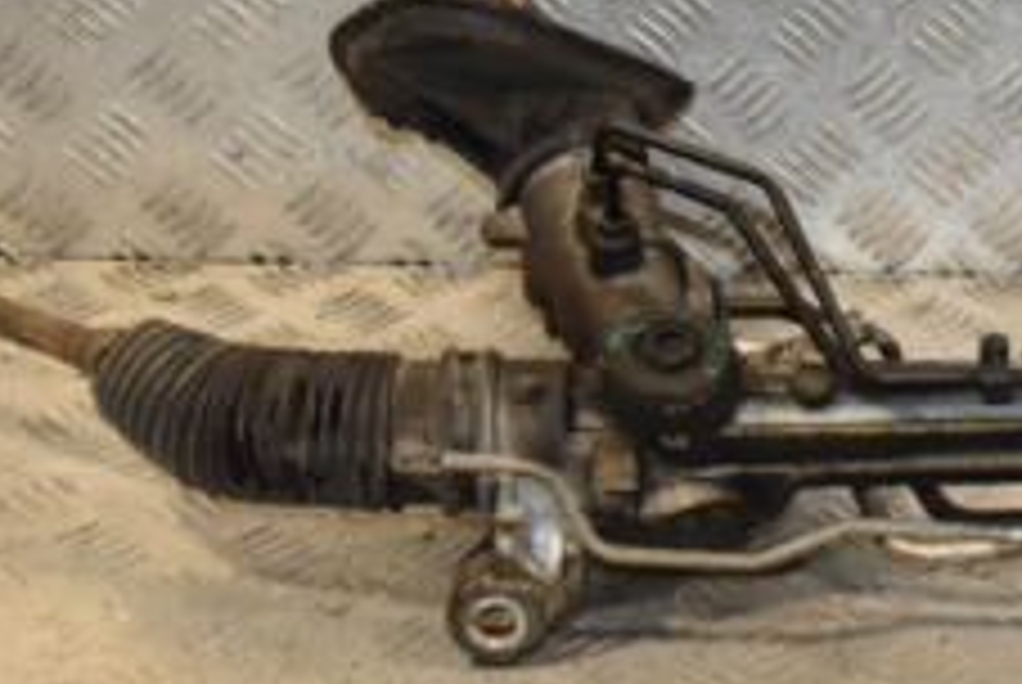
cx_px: 1162
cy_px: 225
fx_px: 2700
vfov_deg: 14.4
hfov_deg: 20.3
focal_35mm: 95
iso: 800
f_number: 5.6
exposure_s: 1/200
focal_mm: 24
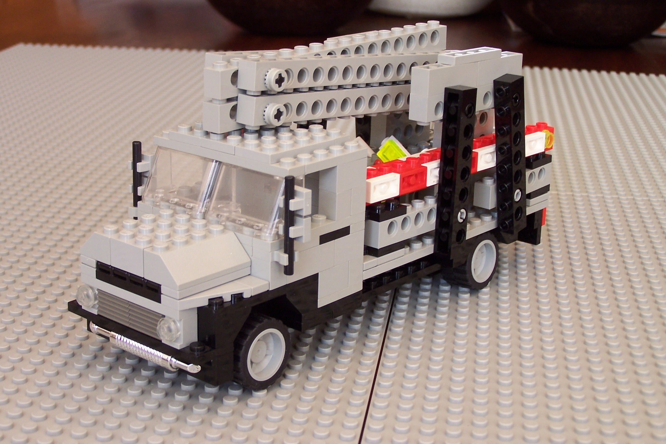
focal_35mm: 67
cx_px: 333
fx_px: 1239
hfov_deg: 30.1
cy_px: 196
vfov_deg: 20.3
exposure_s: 1/45
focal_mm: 10.7
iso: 100
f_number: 3.2
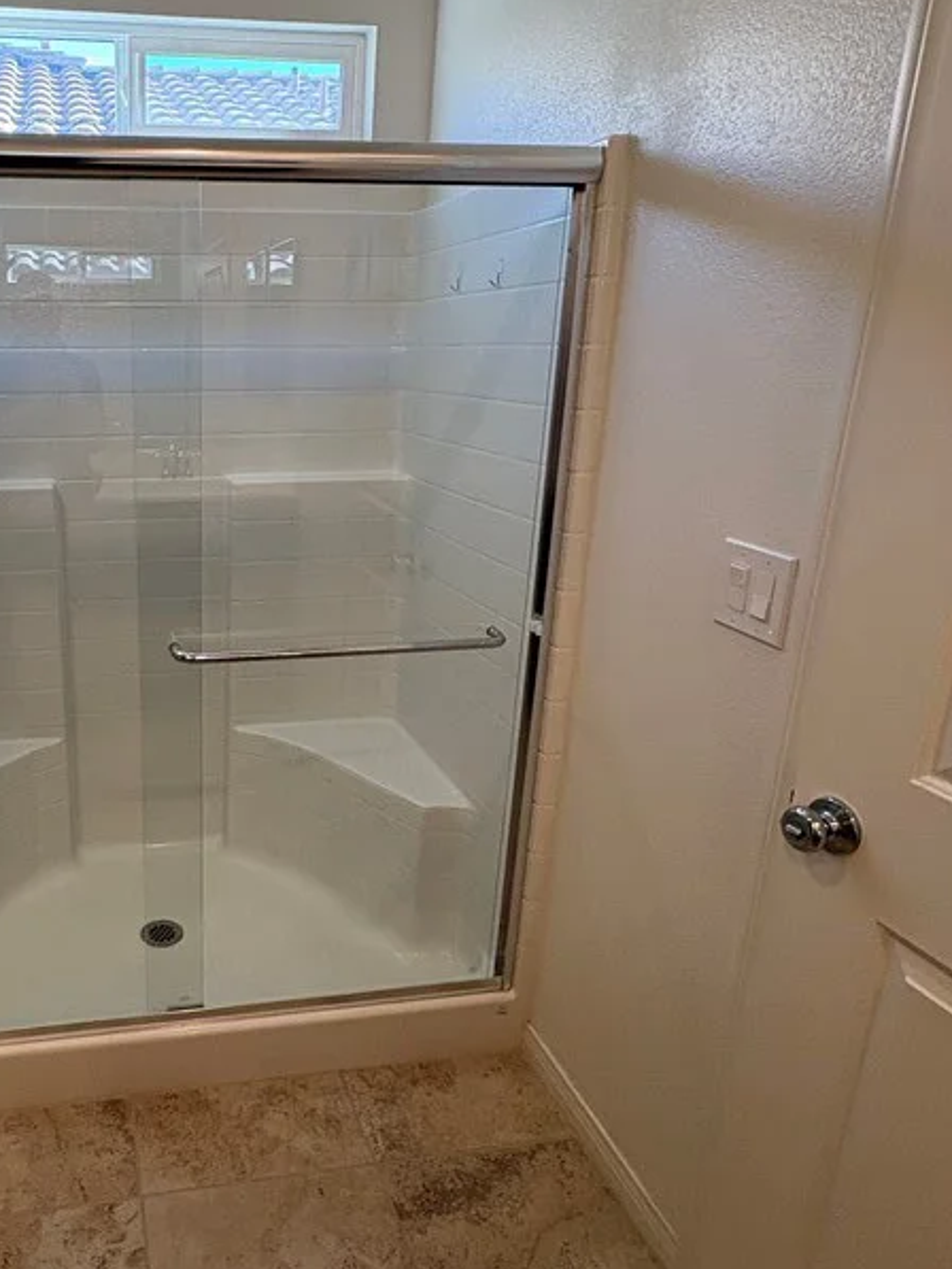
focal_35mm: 24
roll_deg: +0.5
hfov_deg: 53.0
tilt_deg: -14.6
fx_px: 880
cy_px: 593
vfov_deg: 71.5
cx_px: 187
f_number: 2.2
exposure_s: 1/120
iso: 160
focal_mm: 2.22
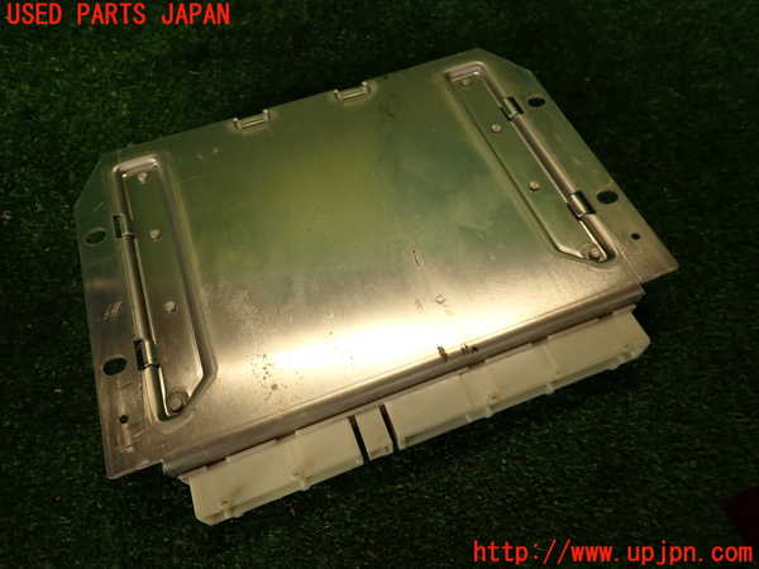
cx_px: 380
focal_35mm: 25
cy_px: 284
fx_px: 548
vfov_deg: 54.9
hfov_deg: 69.4
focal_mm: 4.5
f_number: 2
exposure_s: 1/125
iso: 100
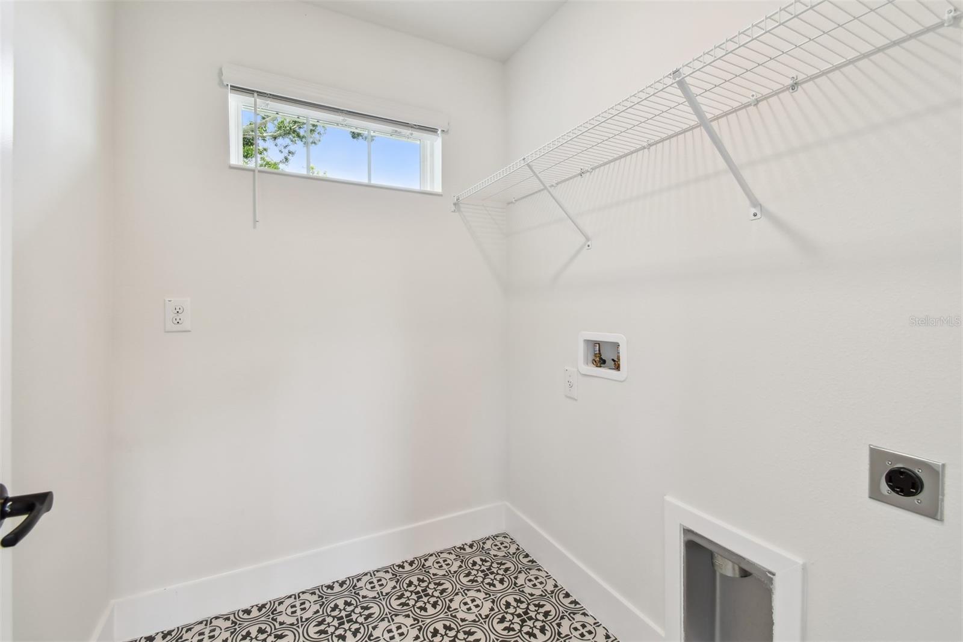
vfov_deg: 77.3
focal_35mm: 15
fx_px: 401
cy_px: 321
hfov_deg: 100.4
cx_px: 482
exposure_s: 1/20
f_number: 7.1
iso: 100
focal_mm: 10
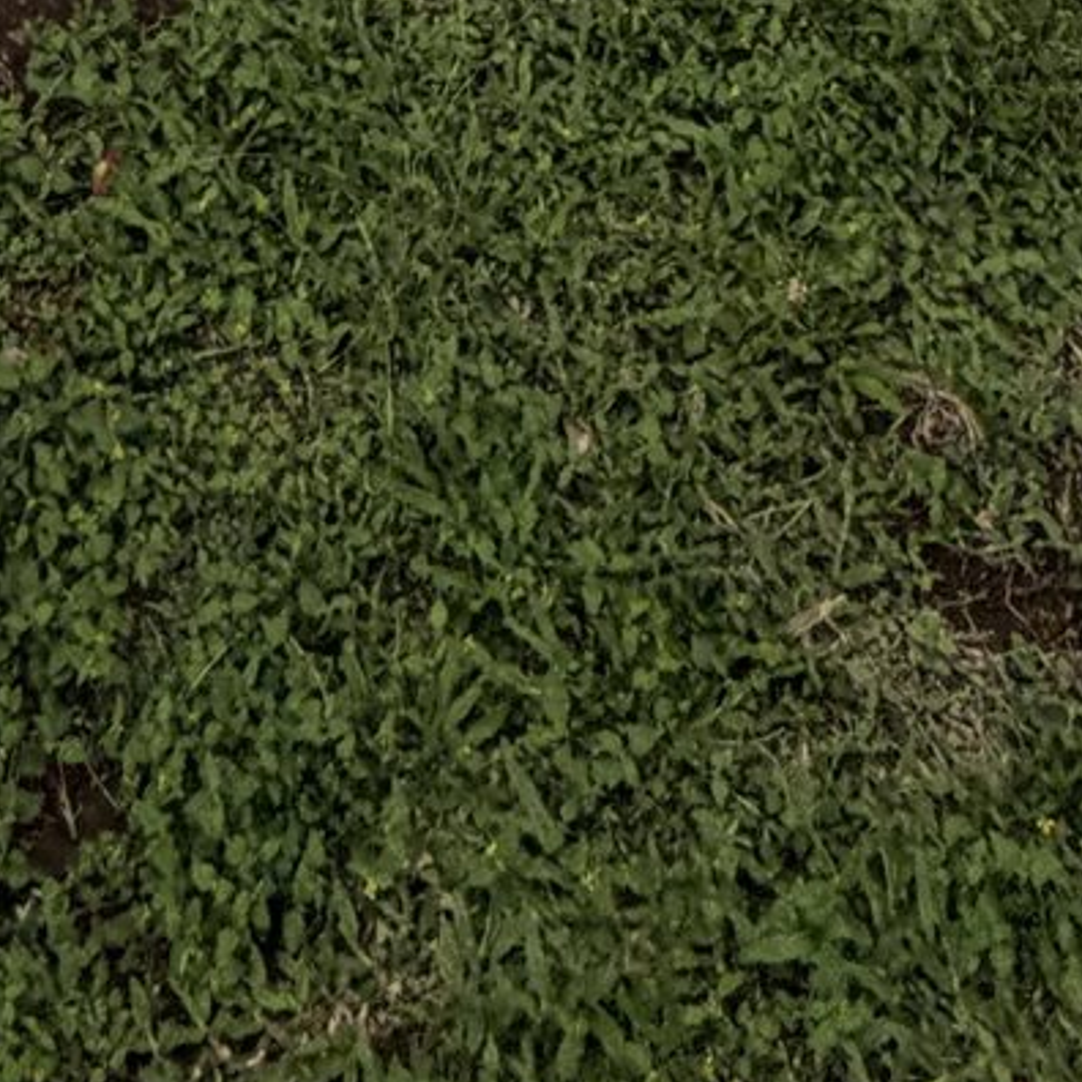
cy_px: -1861
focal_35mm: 72
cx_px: 257
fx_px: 2546
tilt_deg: -2.0
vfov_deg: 13.0
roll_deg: +1.9
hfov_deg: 23.7
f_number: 2.2
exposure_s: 1/502
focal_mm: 2.22
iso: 50
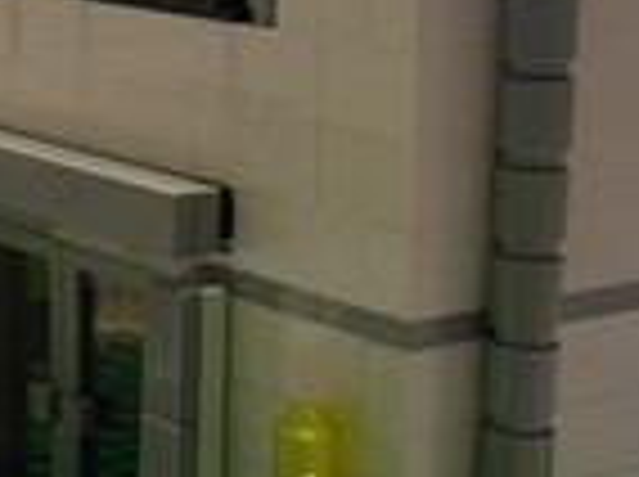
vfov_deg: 12.3
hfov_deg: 16.3
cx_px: 144
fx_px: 2211
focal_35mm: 120
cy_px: 212
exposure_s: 1/13
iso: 50
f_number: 2.9
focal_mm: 5.7
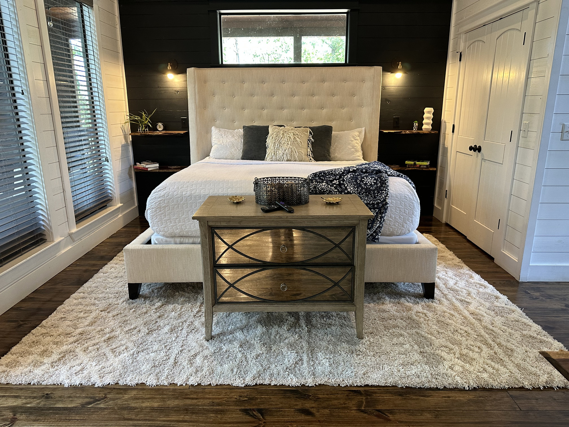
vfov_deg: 56.8
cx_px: 284
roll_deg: +0.7
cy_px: 214
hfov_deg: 71.6
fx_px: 395
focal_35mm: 24
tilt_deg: -15.3
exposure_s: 1/60
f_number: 1.78
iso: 250
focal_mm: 6.86
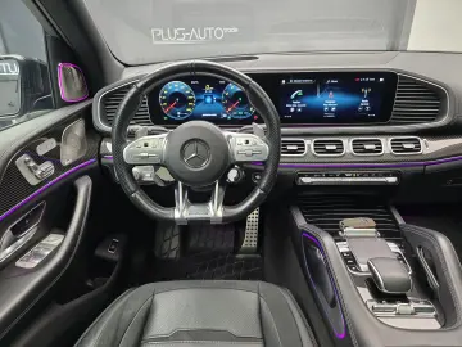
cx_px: 231
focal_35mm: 23
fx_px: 307
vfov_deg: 58.9
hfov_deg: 73.9
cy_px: 174
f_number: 1.7
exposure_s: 1/52.5
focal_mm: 6.3
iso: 320
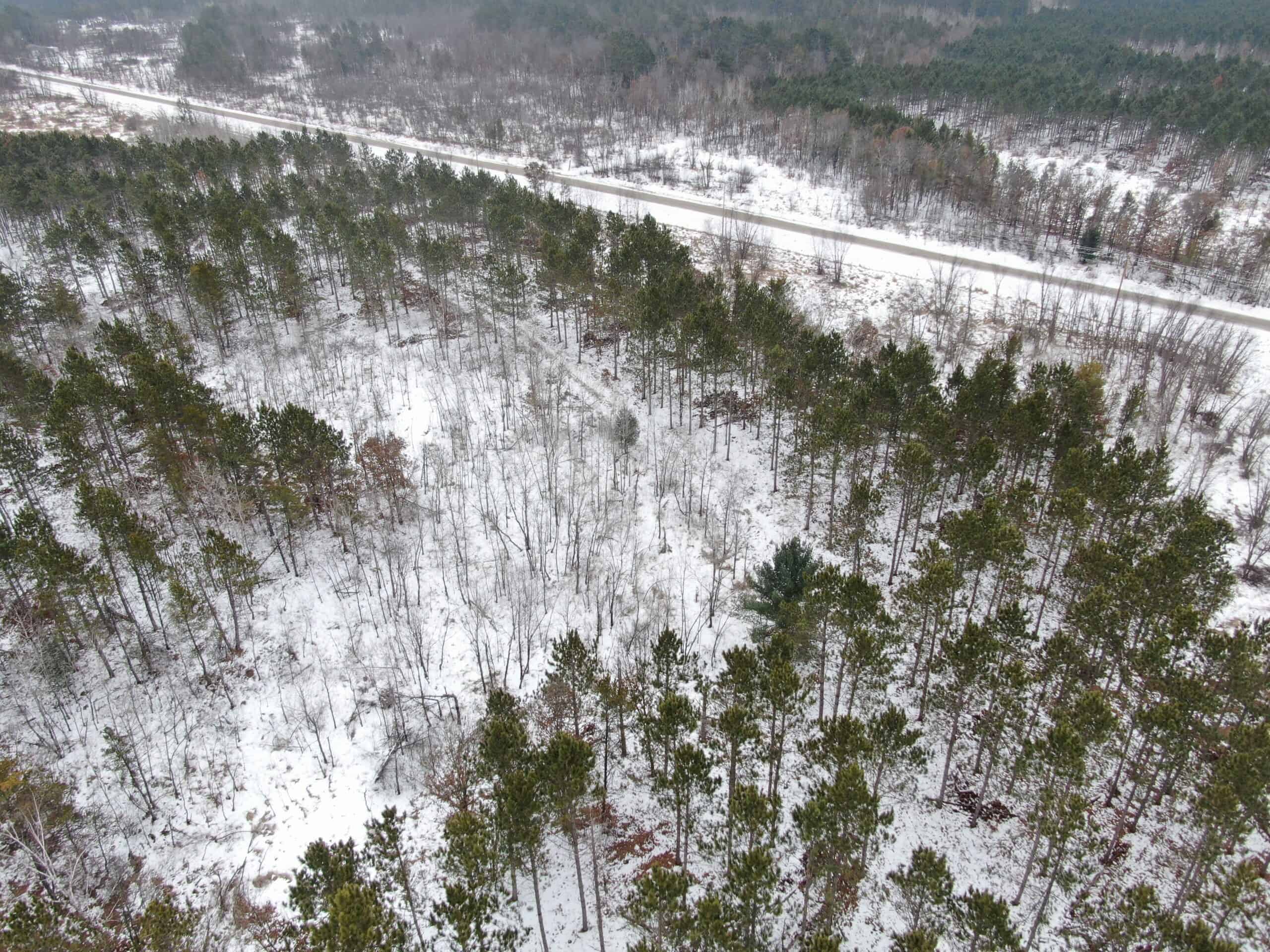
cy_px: 476
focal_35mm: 24
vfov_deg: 56.8
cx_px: 635
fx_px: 881
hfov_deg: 71.6
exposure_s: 1/240
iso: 100
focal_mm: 4.39
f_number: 2.8
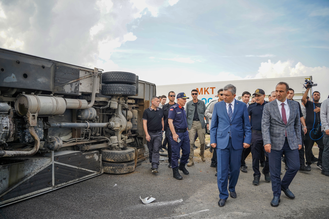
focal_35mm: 25
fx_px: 228
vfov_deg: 51.3
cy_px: 110
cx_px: 164
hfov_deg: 71.5
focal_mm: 25
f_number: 2.8
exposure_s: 1/1000
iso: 250
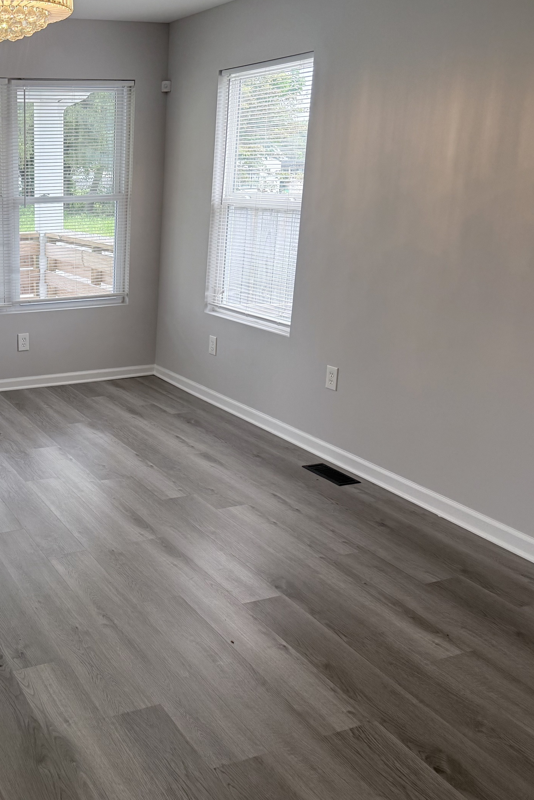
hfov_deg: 35.8
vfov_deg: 55.8
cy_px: 404
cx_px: 23
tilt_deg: -16.5
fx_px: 756
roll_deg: +0.4
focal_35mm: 34
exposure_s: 1/350
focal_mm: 6.76
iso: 100
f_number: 1.78
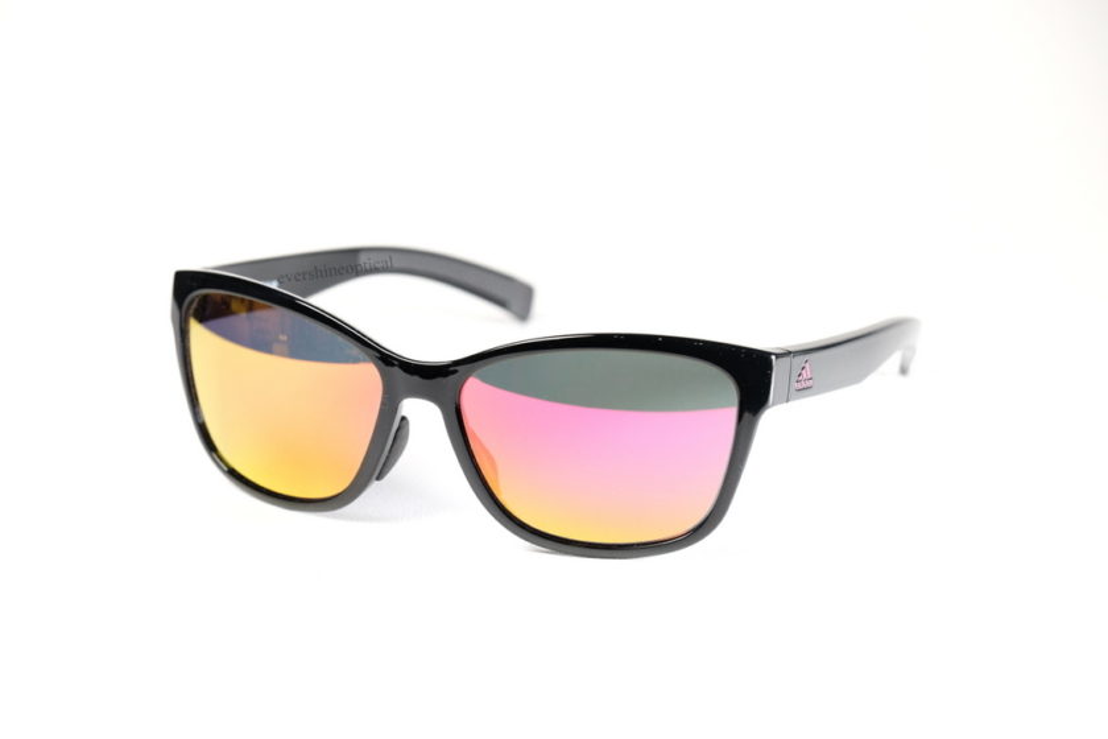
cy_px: 370
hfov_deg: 10.2
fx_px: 6217
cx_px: 554
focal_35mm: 202
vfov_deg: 6.8
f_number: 6.4
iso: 800
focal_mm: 134.4
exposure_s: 1/30
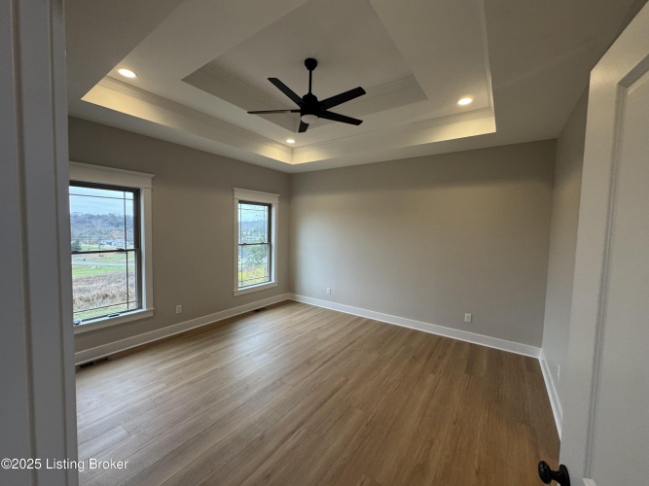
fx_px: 262
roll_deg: -1.0
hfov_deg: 102.1
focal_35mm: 14
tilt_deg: -2.0
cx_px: 324
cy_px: 243
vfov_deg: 85.7
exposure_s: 1/120
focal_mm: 2.22
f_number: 2.2
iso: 160
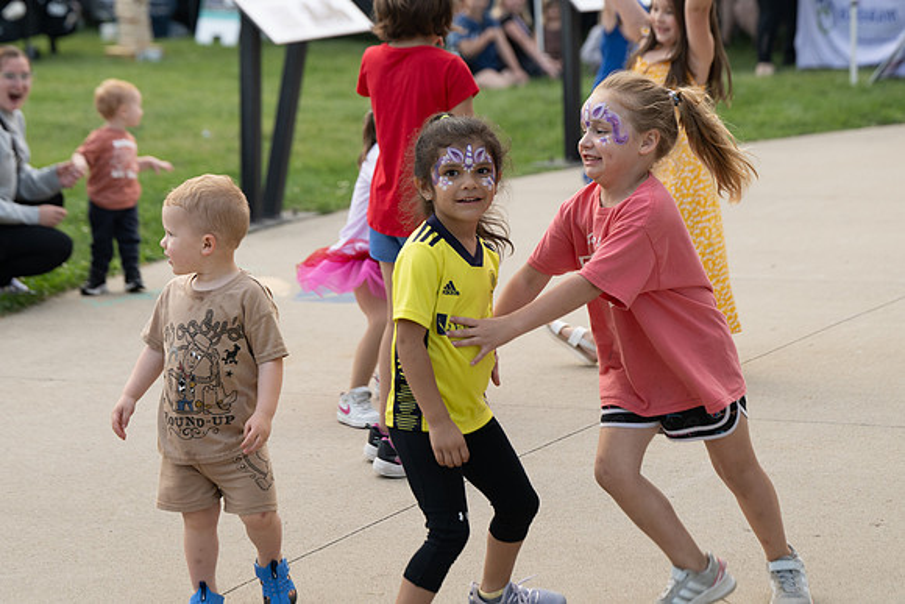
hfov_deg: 18.4
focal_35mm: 111
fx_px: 2797
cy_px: 124
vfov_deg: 12.3
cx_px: 452
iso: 320
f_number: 3.2
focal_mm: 70
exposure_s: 1/320
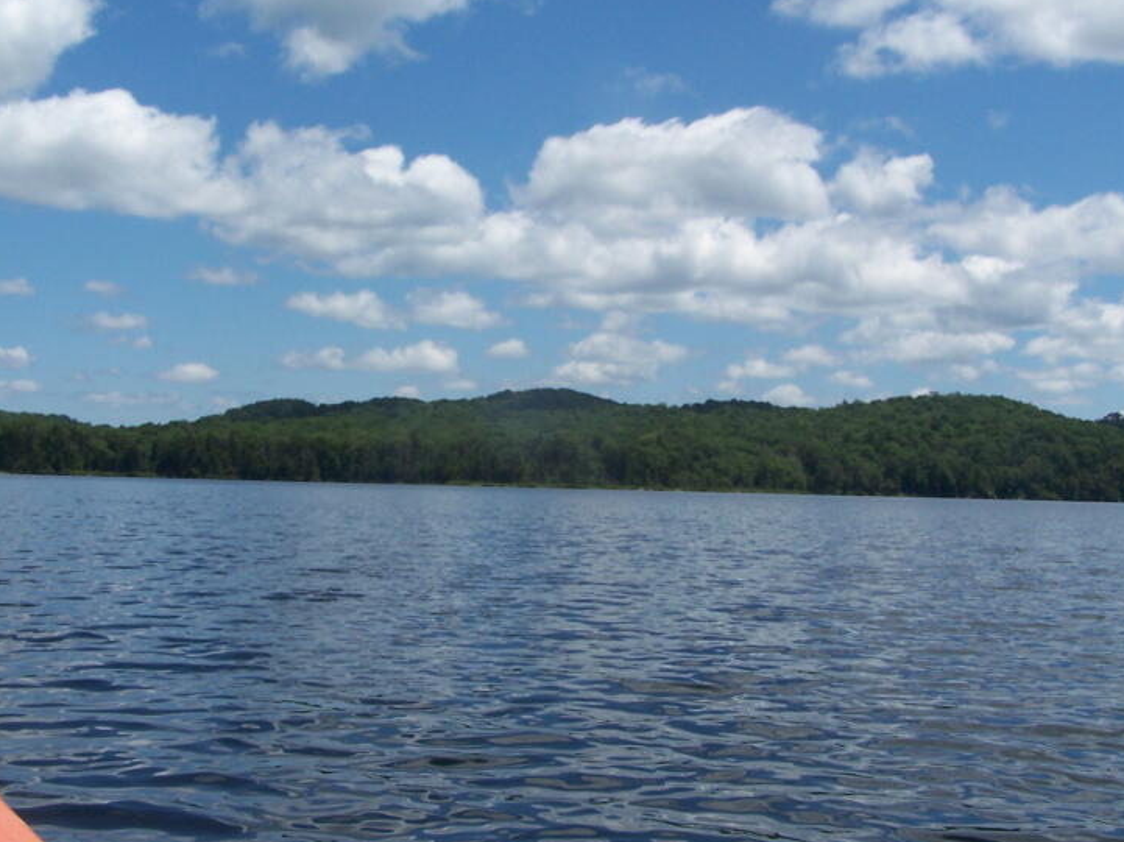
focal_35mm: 54
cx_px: 544
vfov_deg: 27.0
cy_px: 416
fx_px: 1753
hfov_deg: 35.6
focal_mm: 6.3
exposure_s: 1/640
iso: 80
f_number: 5.6
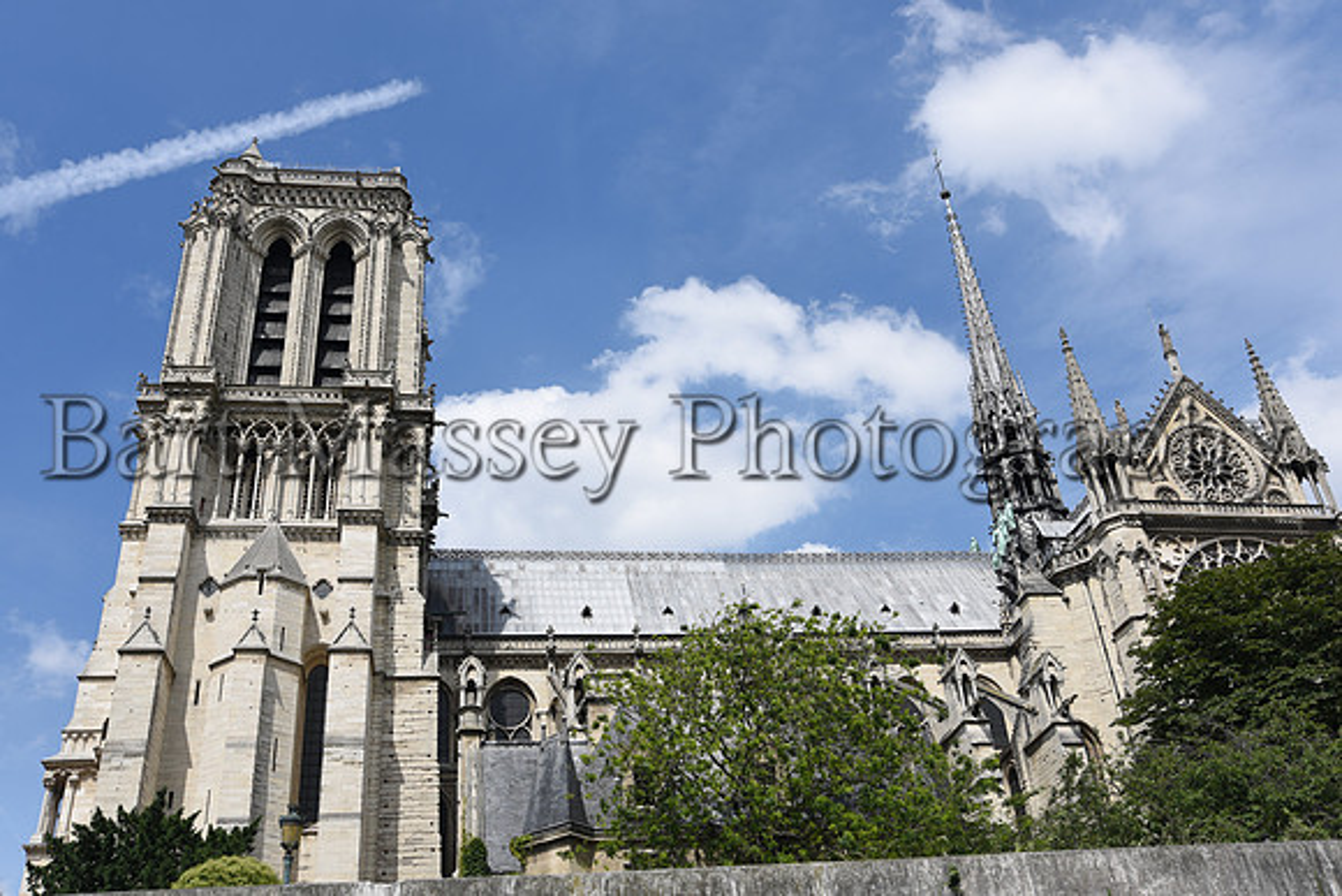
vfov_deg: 38.9
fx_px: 1268
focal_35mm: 34
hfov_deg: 55.8
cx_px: 671
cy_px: 448
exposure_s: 1/200
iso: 64
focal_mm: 34
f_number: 9
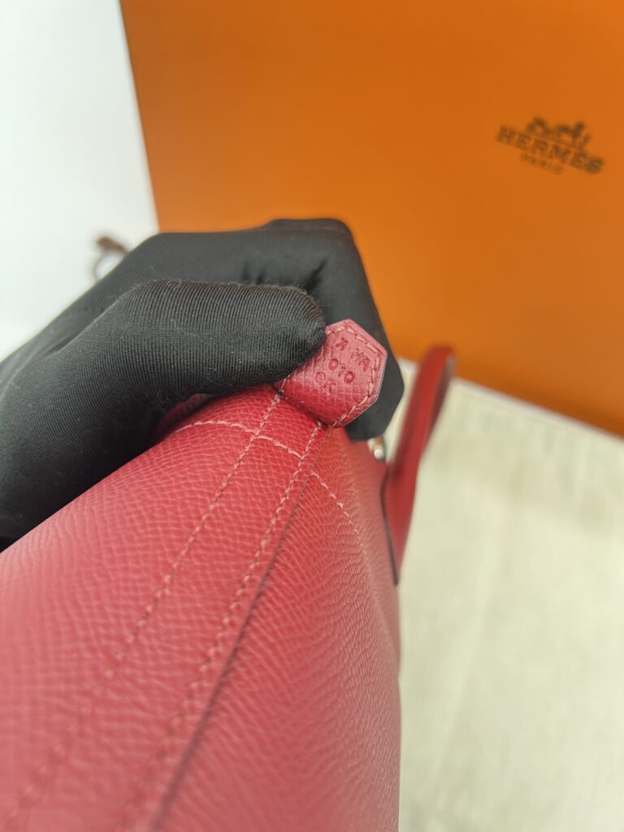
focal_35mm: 26
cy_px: 416
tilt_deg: -63.0
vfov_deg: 67.3
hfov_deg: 53.1
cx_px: 312
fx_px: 625
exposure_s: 1/50
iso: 80
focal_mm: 5.7
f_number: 1.5
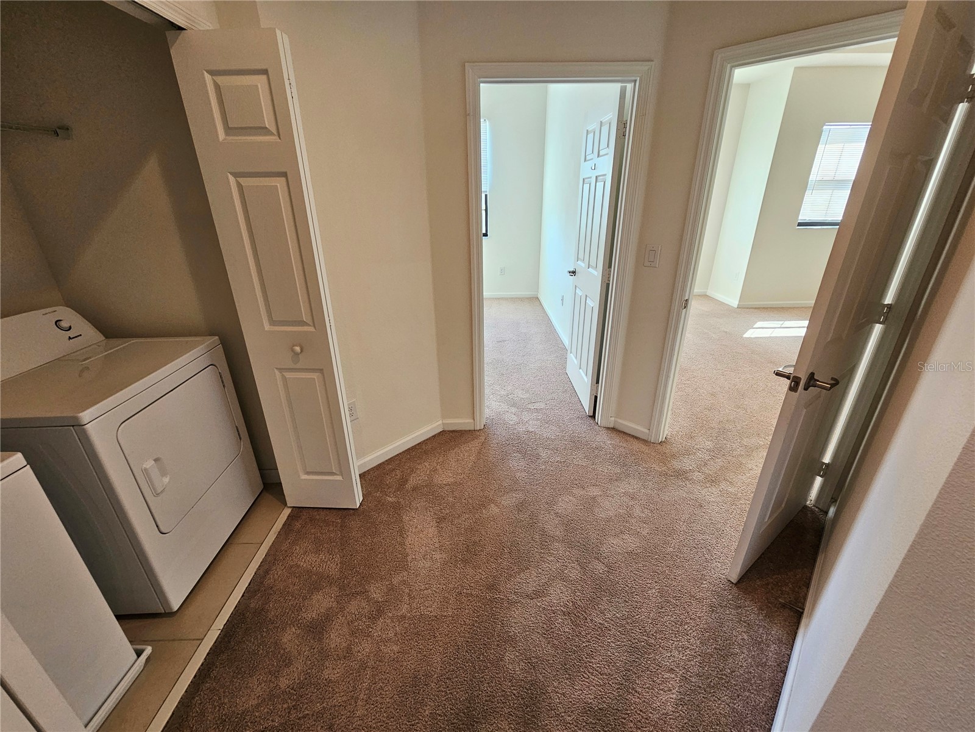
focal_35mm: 13
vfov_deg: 89.9
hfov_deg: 106.2
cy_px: 366
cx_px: 488
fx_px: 366
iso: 160
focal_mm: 2.2
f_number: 2.2
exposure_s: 1/60
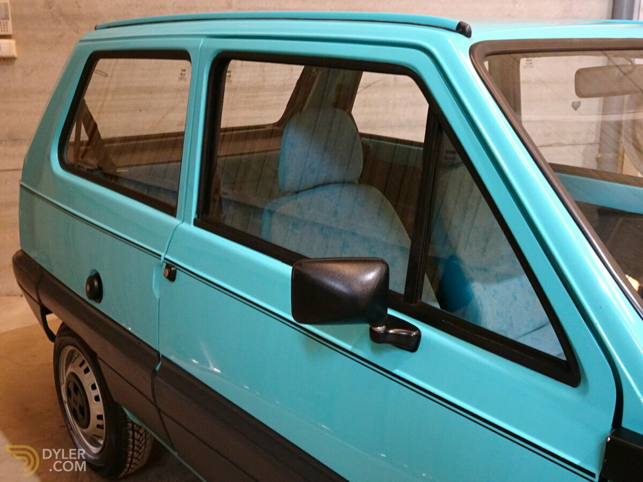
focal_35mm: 36
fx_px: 669
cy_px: 241
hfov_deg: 51.4
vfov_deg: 39.7
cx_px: 322
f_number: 4
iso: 800
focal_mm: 6.17
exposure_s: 1/10
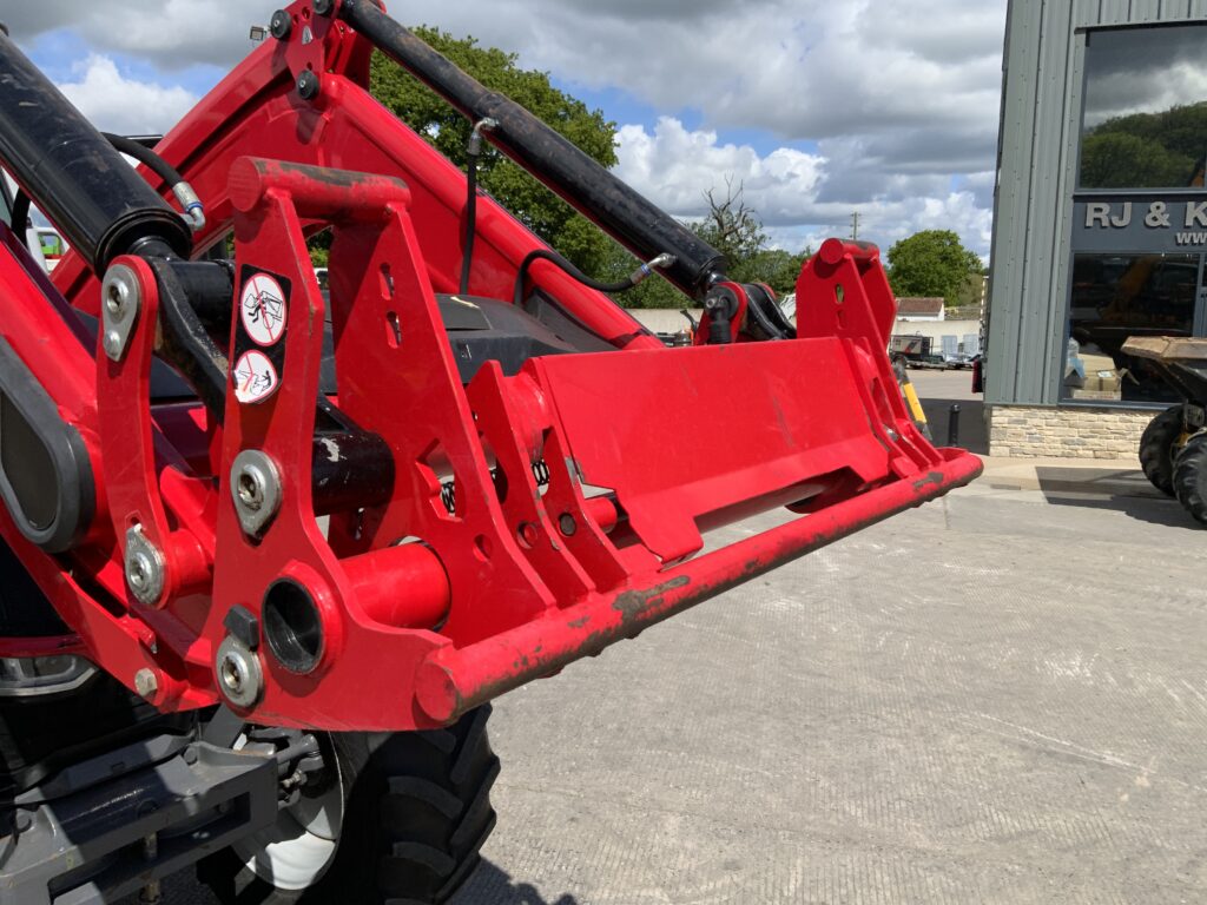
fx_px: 1011
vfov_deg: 48.2
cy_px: 452
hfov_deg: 61.7
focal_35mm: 29
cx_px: 604
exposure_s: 1/1912
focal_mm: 3
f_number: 1.8
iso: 16
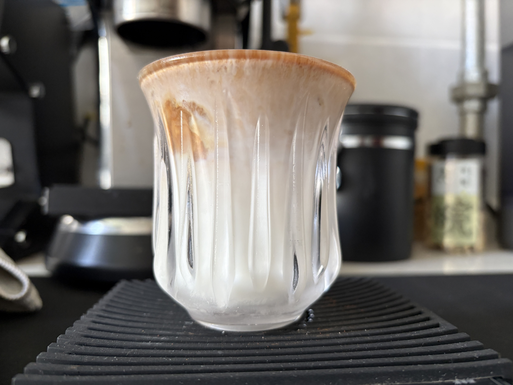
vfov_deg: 53.1
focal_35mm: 26
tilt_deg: -0.8
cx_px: 256
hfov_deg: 67.3
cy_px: 192
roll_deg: -0.8
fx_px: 385
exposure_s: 1/51
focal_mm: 5.96
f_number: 1.6
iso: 160
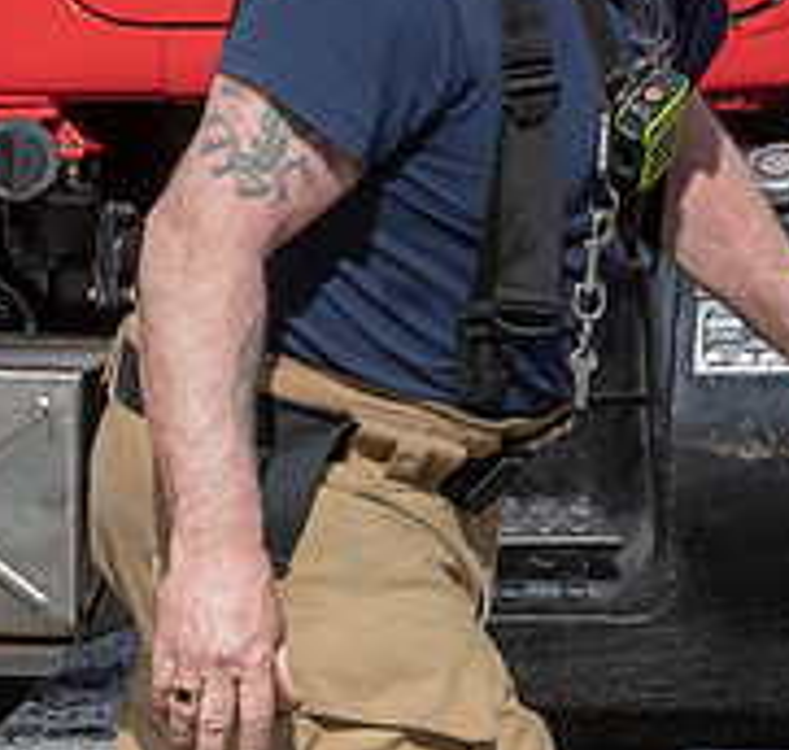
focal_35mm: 356
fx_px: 8955
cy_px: 388
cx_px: 522
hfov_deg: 5.0
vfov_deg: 4.8
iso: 640
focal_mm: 70
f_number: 9
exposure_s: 1/640
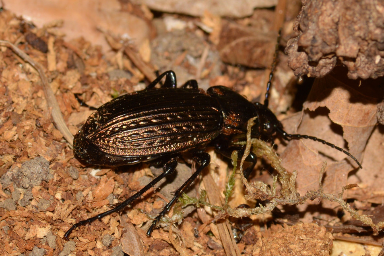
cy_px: 128
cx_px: 192
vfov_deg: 9.1
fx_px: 1611
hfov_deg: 13.6
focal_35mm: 151
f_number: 18
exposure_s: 1/200
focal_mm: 100
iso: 100
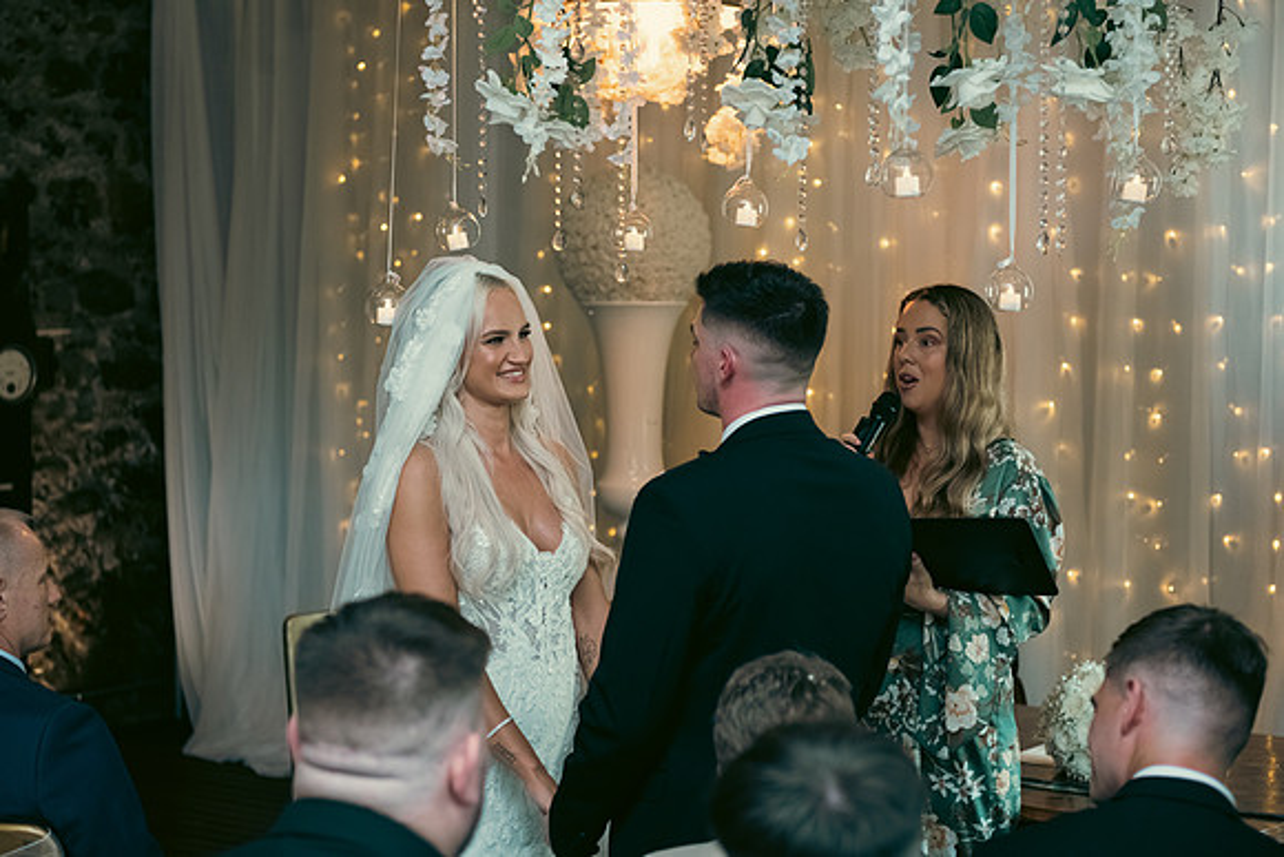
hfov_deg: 30.5
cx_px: 642
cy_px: 428
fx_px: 2354
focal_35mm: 66
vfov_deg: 20.6
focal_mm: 66
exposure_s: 1/160
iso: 1250
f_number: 3.5
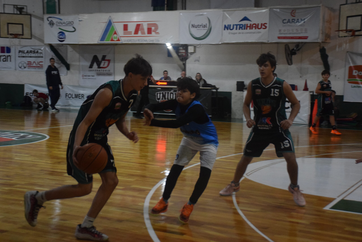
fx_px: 573
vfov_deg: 23.8
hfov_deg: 35.1
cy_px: 121
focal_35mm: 57
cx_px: 181
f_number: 4.2
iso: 3200
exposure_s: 1/250
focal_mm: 38
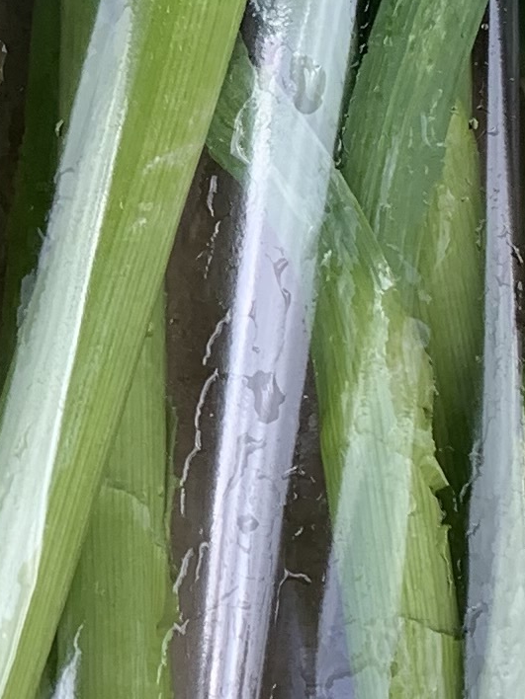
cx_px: -243
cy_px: 22
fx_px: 2993
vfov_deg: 13.2
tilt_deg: -73.1
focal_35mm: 148
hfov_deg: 9.8
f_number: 1.8
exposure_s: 1/217
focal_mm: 4.25
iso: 25
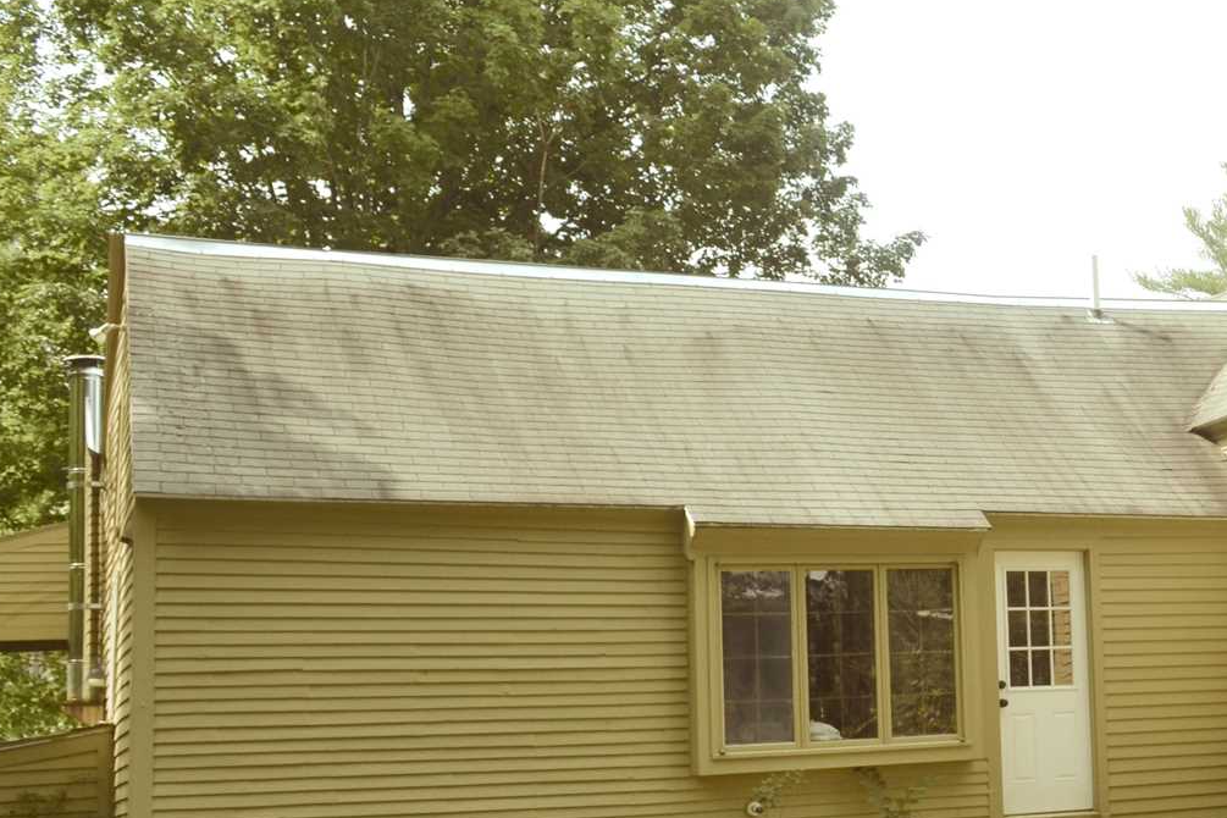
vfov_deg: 24.5
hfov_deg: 33.5
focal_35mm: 55
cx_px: 1192
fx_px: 1874
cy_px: 526
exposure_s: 1/200
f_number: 6.3
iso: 100
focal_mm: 18
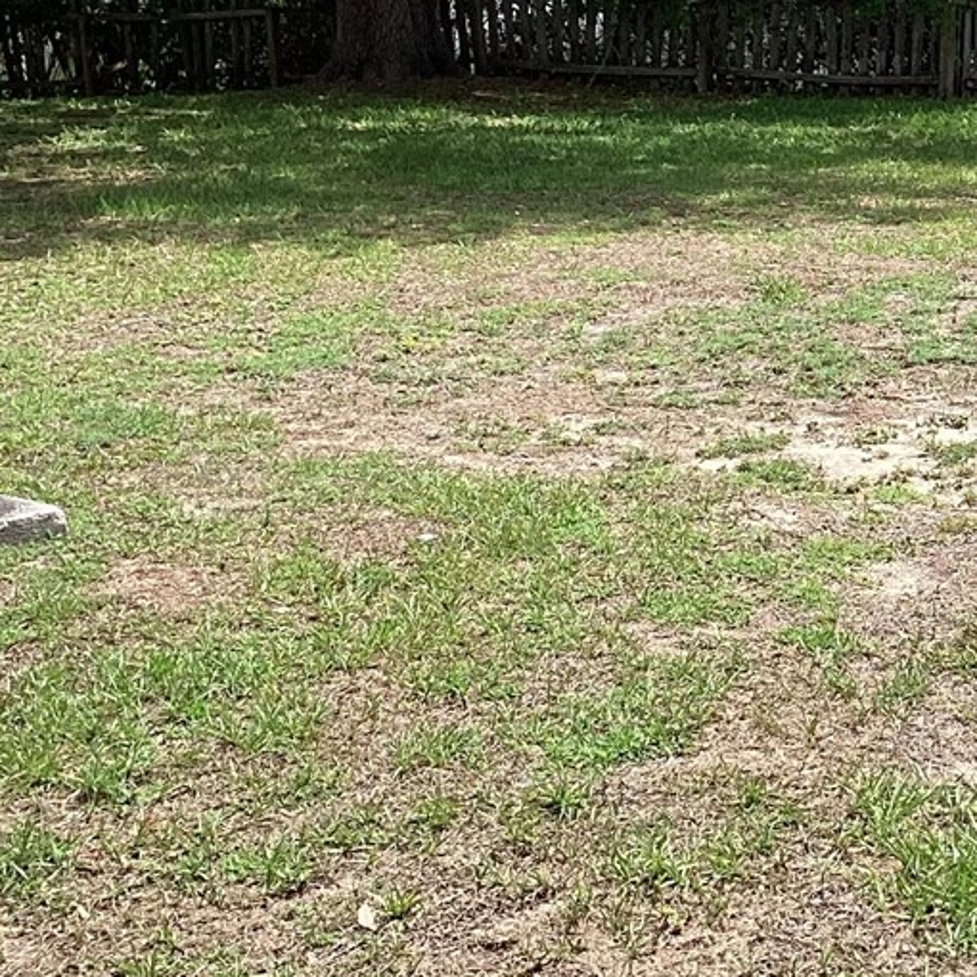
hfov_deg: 19.3
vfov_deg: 20.0
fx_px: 2746
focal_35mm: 86
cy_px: 238
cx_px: 1088
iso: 25
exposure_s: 1/696
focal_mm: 3.3
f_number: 2.4
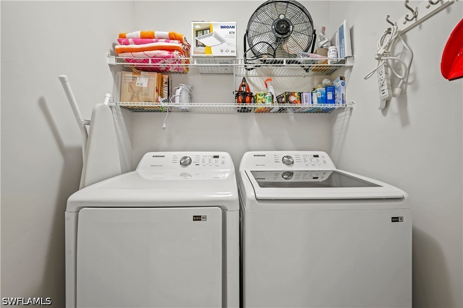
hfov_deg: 104.3
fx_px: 180
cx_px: 232
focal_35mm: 14
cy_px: 154
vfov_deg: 81.1
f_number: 8
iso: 100
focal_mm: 14
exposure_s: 1.6
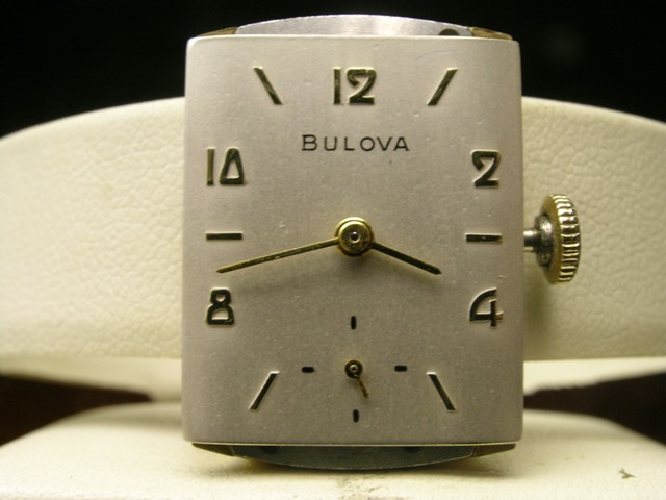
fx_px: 962
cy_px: 250
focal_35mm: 50
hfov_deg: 38.2
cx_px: 333
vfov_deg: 29.1
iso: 88
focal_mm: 10.3
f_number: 6.8
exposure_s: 1/3.7
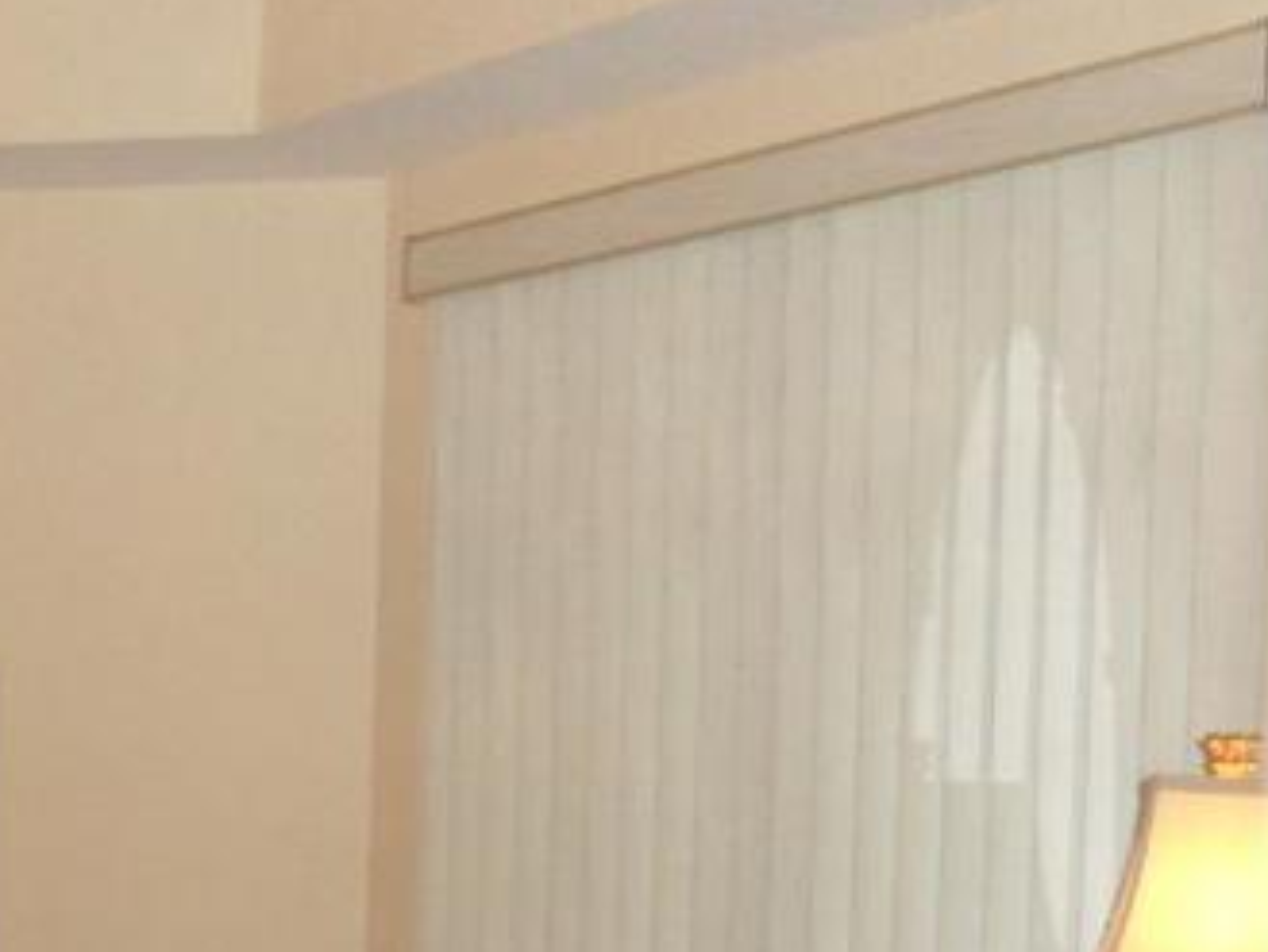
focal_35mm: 81
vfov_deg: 17.2
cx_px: 77
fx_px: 2968
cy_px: 1220
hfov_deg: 23.3
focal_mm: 4.9
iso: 240
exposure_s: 1/45
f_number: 3.3
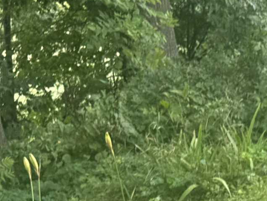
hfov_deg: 16.1
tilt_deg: -9.0
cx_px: 349
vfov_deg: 11.7
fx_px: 895
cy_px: 380
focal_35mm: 116
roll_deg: +4.8
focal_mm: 6.76
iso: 80
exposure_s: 1/506
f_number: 1.78
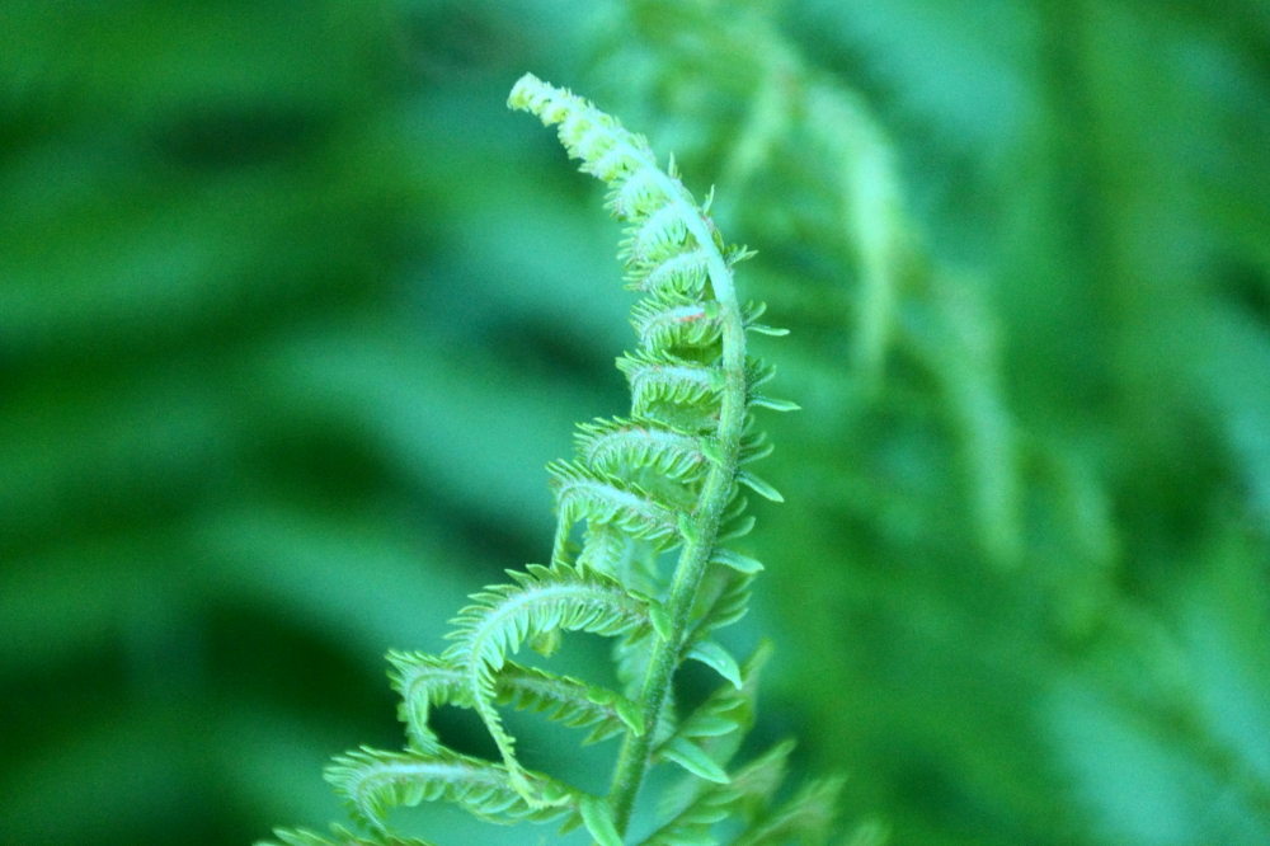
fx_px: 12166
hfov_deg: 6.0
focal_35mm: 345
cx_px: 635
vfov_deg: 4.0
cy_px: 423
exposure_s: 1/100
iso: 1600
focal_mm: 230
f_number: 6.3
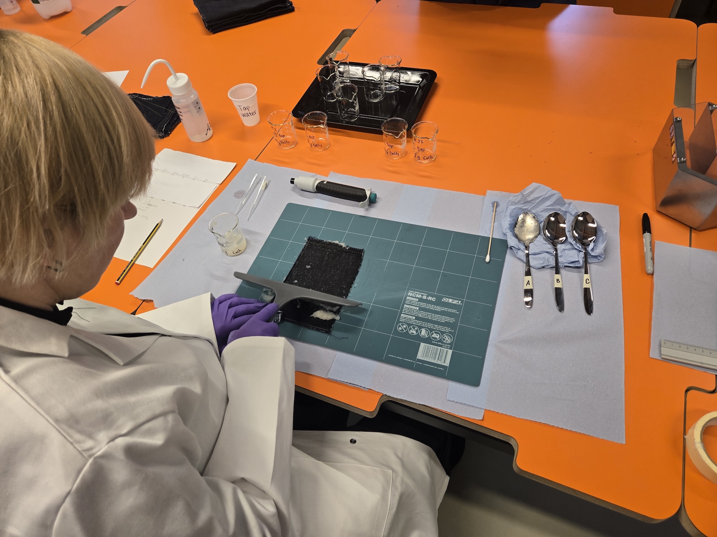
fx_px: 476
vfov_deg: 58.9
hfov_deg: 73.9
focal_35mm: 23
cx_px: 358
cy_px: 268
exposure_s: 1/100
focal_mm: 5.4
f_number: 1.8
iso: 80
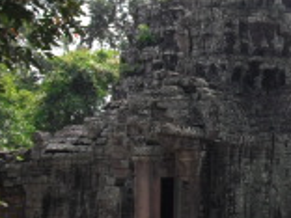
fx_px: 1244
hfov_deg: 12.9
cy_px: 58
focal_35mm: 148
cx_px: 388
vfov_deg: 10.0
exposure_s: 1/80
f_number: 7.8
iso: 100
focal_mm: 6.3
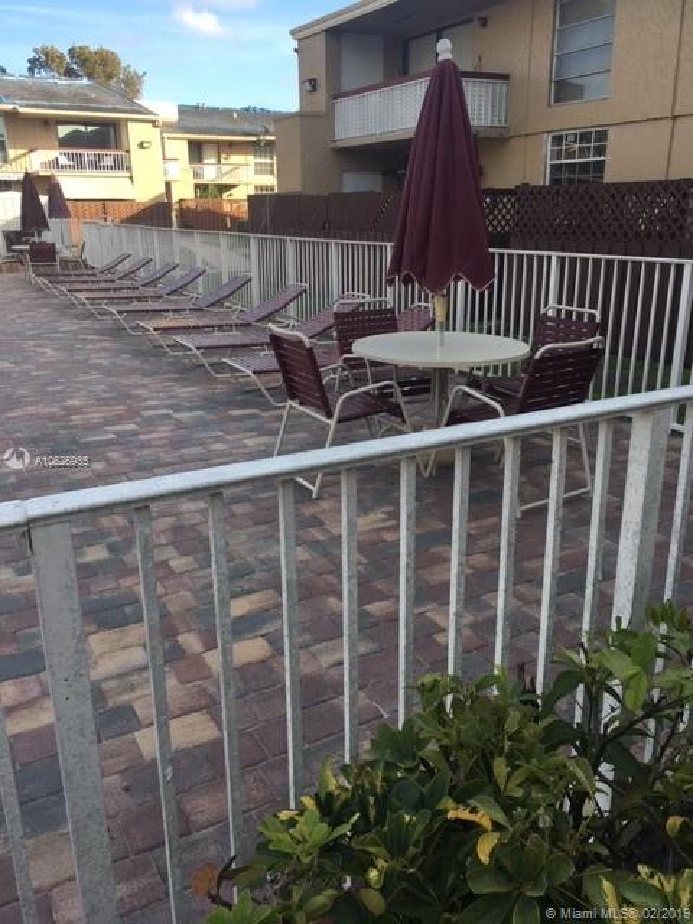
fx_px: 774
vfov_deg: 61.7
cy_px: 462
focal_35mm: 29
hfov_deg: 48.2
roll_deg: -0.7
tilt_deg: -16.4
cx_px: 346
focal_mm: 4.15
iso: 25
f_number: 2.2
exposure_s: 1/481
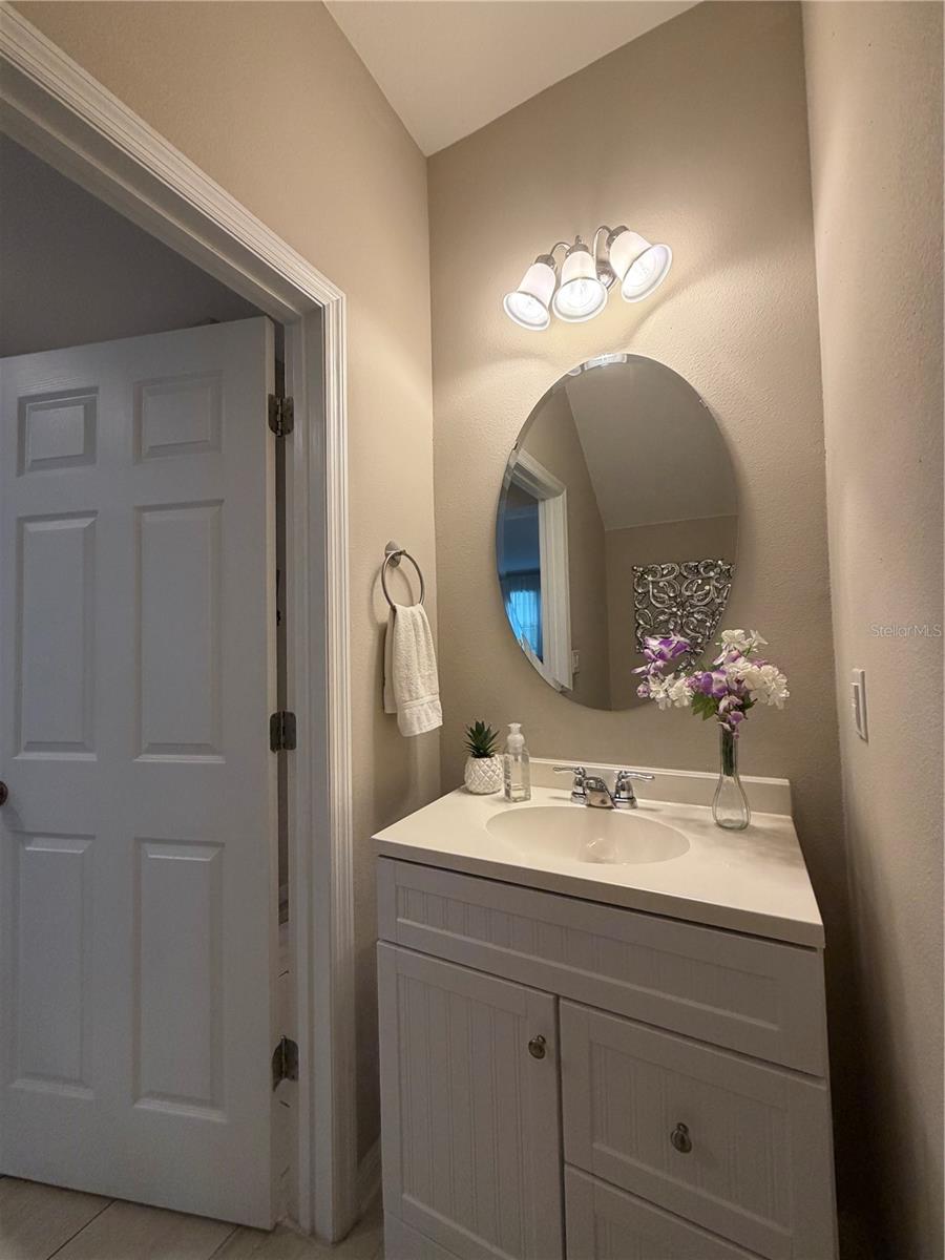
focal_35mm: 14
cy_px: 630
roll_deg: +1.6
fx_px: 510
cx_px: 472
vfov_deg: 102.1
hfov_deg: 85.7
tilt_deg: +2.8
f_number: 2.2
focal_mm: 2.22
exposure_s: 1/120
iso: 250
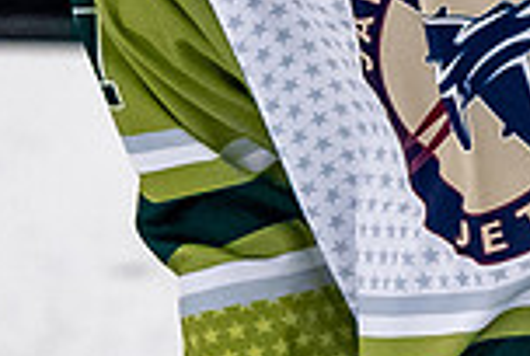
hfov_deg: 1.0
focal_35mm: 2058
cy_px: -596
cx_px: 300
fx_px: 30357
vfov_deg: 0.7
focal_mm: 200
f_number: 3.2
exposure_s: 1/800
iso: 2000
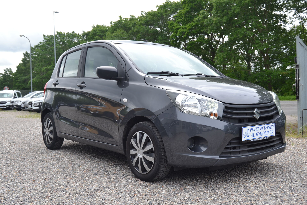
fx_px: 333
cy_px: 102
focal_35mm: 39
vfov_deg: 34.2
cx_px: 154
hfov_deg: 49.6
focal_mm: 26
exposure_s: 1/160
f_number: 6.3
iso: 100
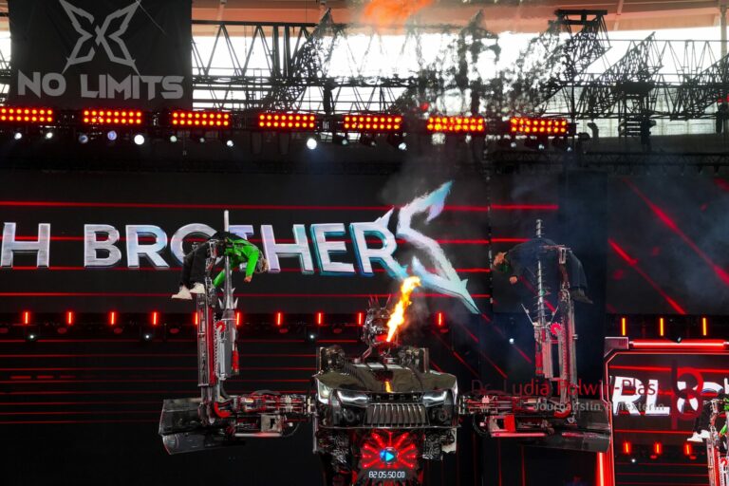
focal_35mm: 141
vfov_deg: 9.7
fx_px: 2855
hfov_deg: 14.6
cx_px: 364
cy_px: 243
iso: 1000
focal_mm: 94
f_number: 5.6
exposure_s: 1/160
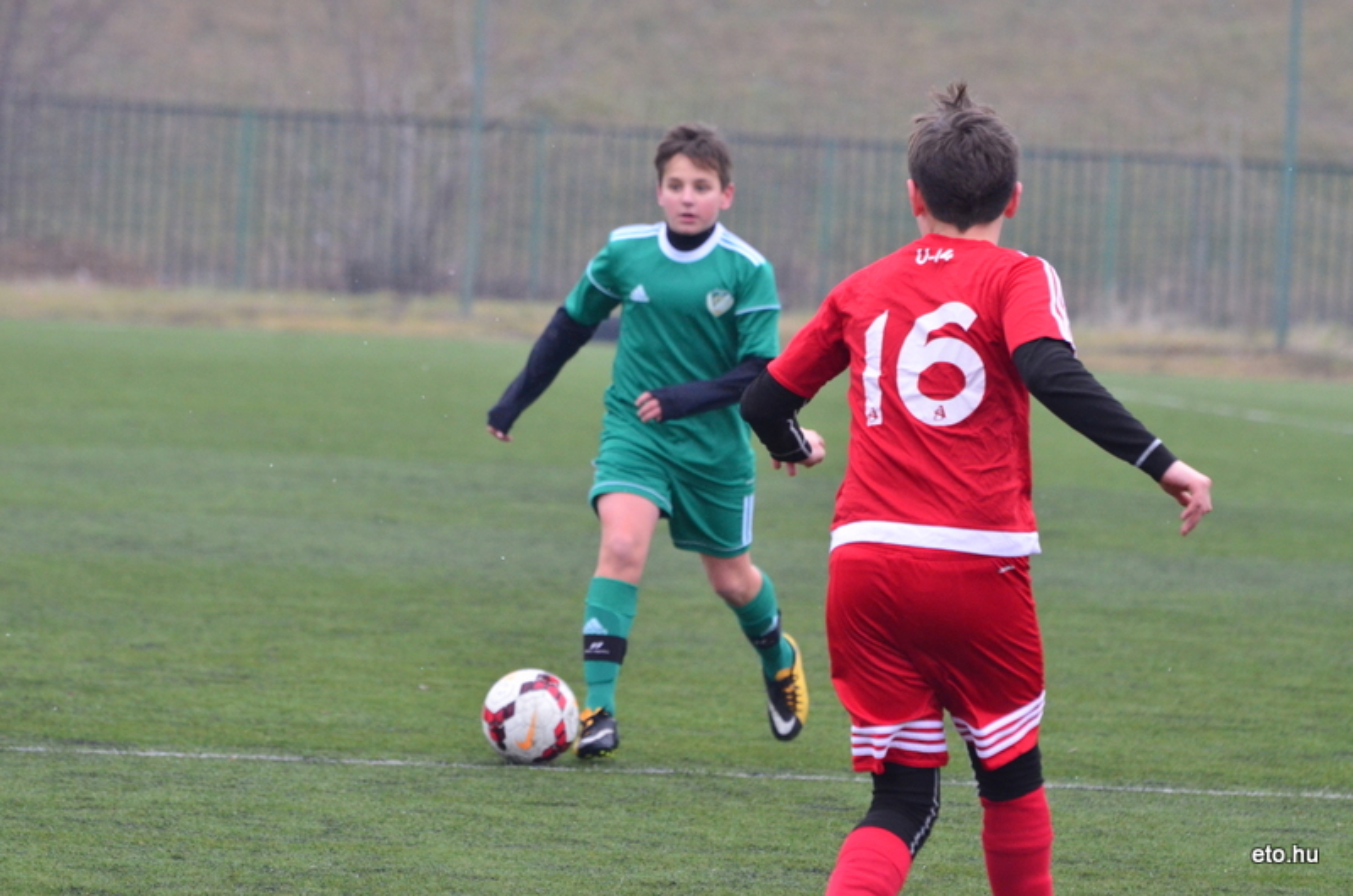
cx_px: 676
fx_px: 12940
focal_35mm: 345
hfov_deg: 6.0
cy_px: 448
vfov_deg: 4.0
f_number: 6.3
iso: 1600
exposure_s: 1/500
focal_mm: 230
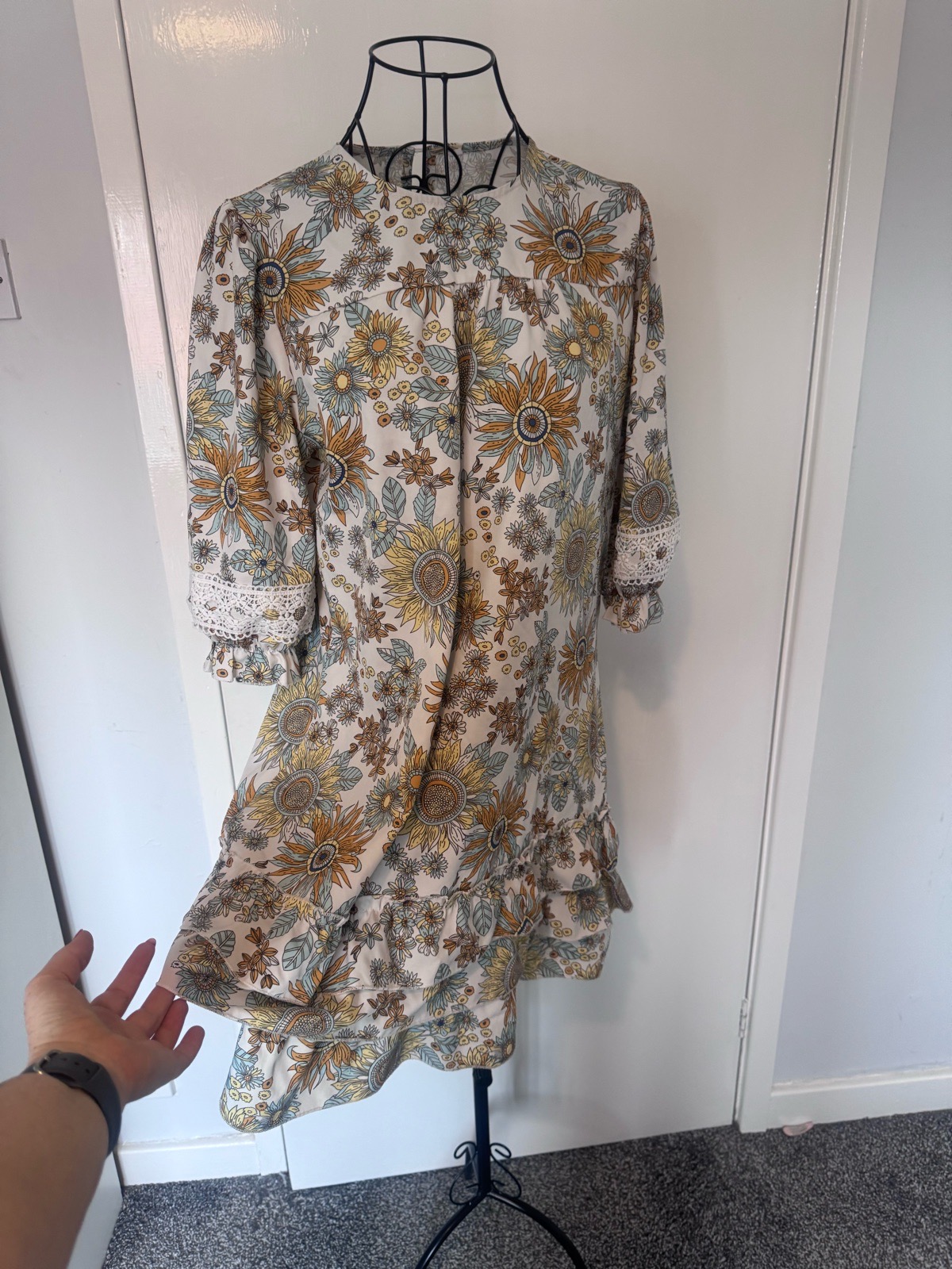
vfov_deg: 71.6
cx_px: 476
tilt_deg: -21.2
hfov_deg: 56.8
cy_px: 634
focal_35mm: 24
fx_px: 880
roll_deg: +1.4
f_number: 1.78
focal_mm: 6.76
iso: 200
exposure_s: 1/98
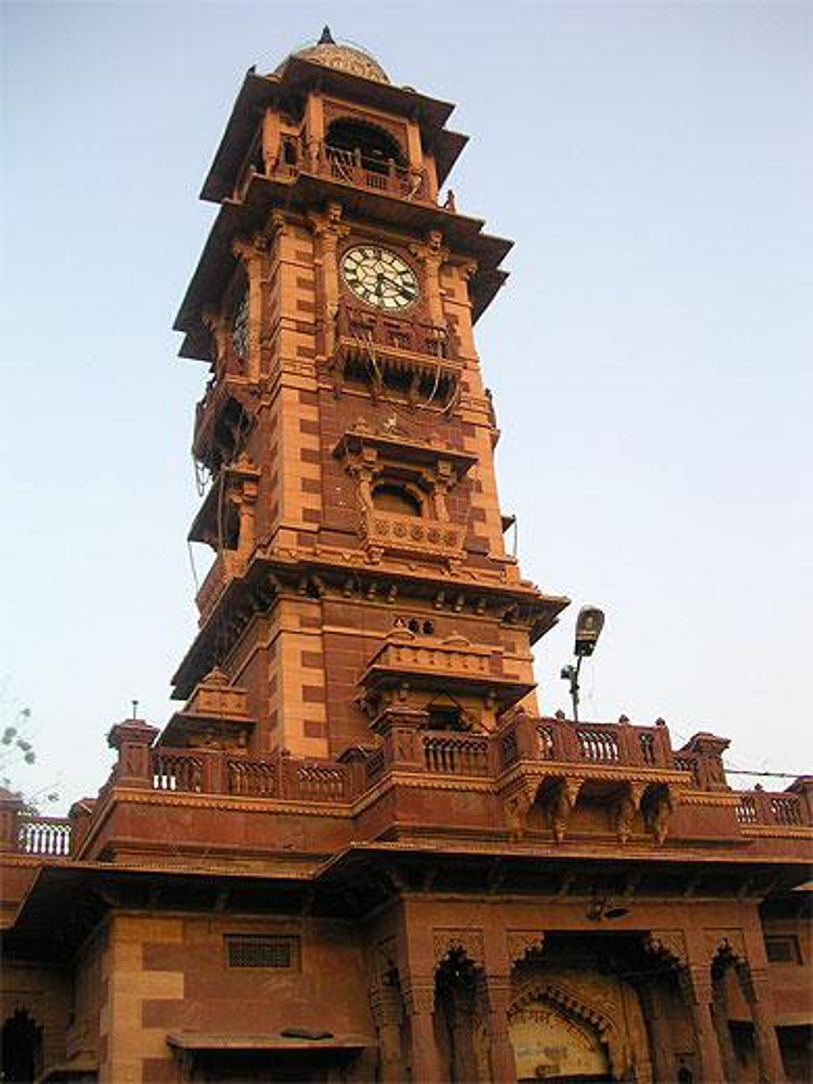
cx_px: 406
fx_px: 1159
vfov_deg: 50.1
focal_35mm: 37
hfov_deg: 38.7
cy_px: 542
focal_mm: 5.6
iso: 100
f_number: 2.7
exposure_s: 1/137
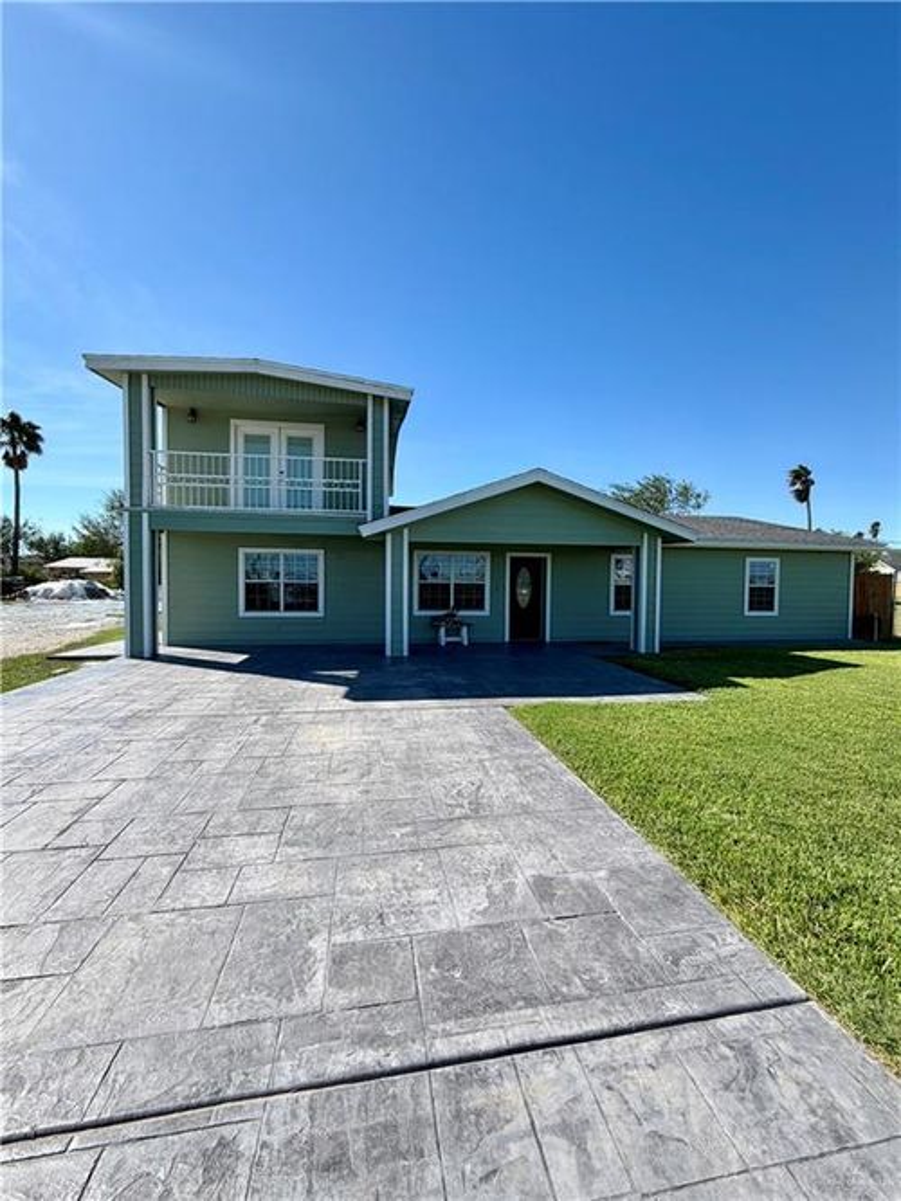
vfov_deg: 102.1
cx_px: 450
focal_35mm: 14
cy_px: 600
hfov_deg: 85.7
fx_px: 486
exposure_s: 1/770
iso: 20
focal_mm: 2.22
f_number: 2.2
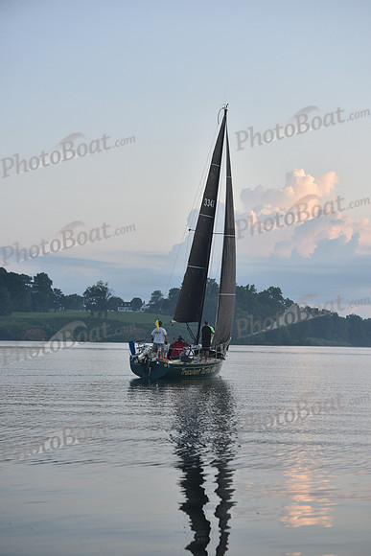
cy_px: 278
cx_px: 186
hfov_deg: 15.2
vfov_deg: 22.6
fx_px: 1390
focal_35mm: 90
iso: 320
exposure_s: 1/500
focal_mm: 90
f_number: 4.5
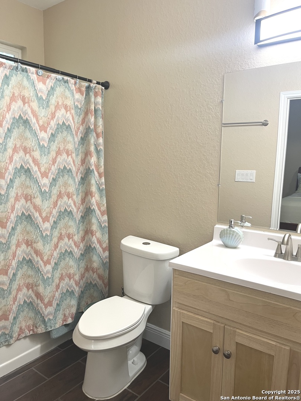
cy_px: 200
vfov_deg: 67.3
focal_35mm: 26
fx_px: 301
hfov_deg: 53.1
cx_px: 150
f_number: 1.6
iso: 125
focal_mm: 5.1
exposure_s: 1/60
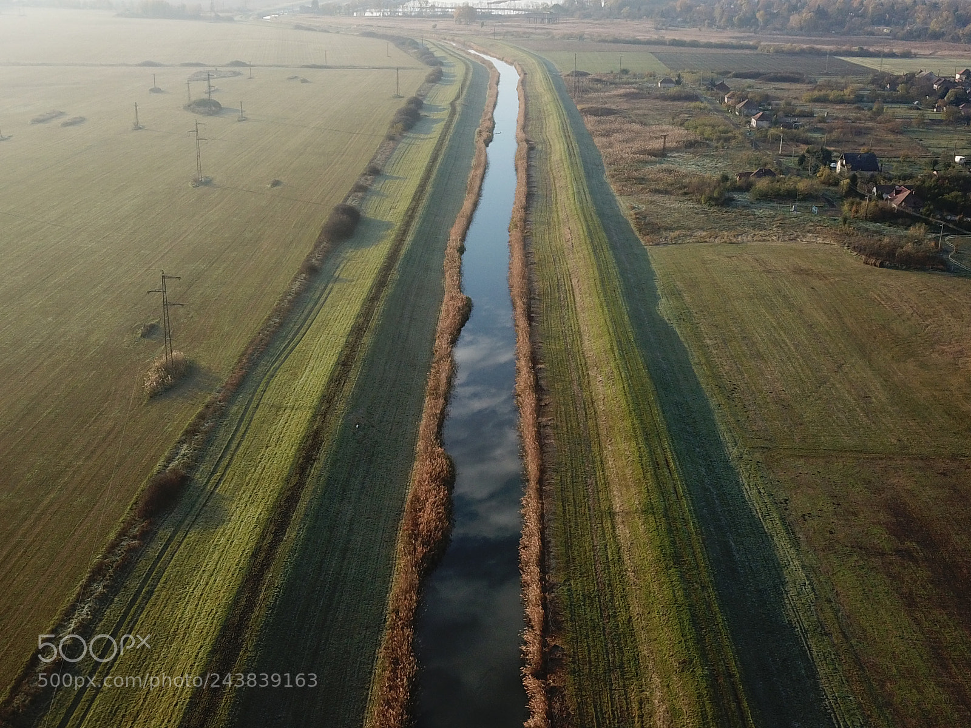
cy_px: 364
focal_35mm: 26
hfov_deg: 67.3
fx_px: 729
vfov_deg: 53.1
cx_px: 486
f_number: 2.2
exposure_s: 1/770
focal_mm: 4.73
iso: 100
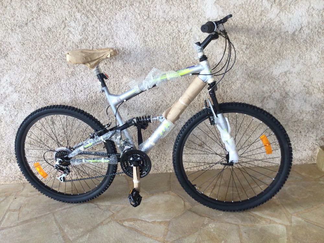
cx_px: 162
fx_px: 290
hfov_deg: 58.4
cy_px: 122
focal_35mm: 31
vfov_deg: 45.4
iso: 40
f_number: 2.4
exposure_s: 1/100
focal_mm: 3.3
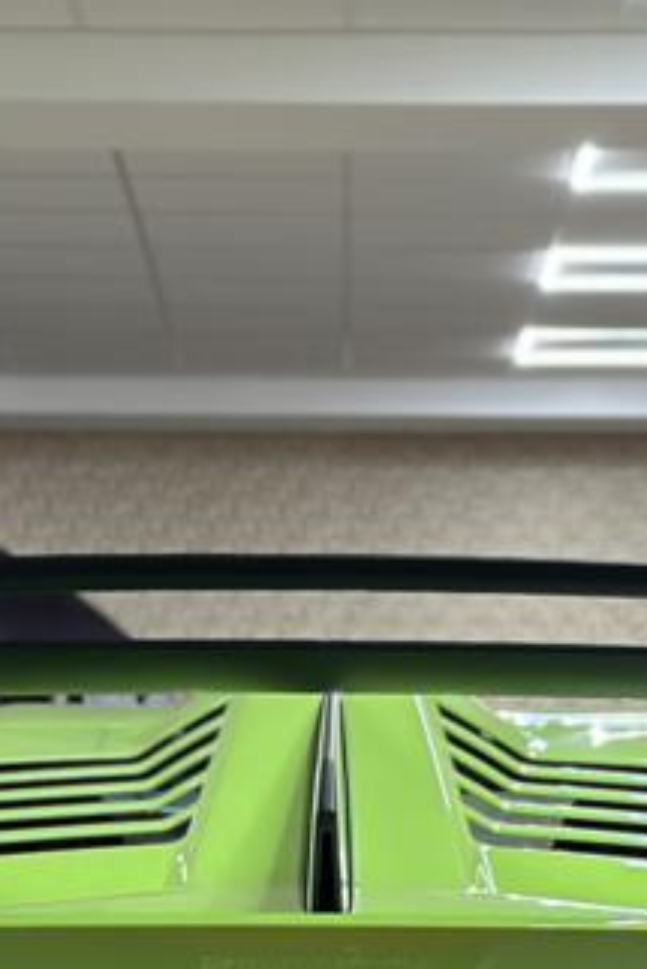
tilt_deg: -2.6
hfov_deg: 8.9
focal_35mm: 155
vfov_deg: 13.0
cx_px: 319
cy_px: 1017
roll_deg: -0.4
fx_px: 4174
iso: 160
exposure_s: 1/75
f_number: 1.78
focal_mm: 6.86
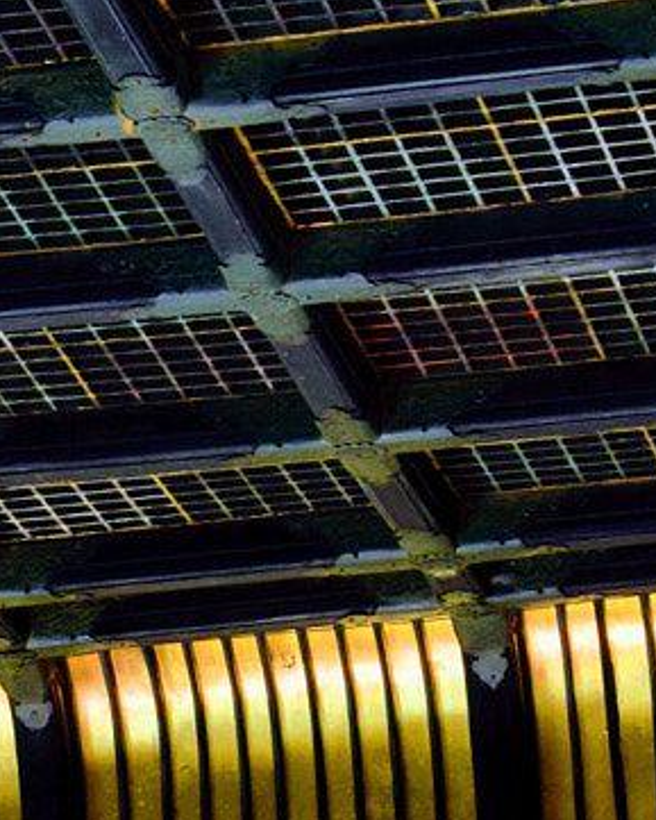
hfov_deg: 4.5
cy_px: 1099
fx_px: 8323
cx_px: -259
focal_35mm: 343
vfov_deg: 5.6
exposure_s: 1/100
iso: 400
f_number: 5.6
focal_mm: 55
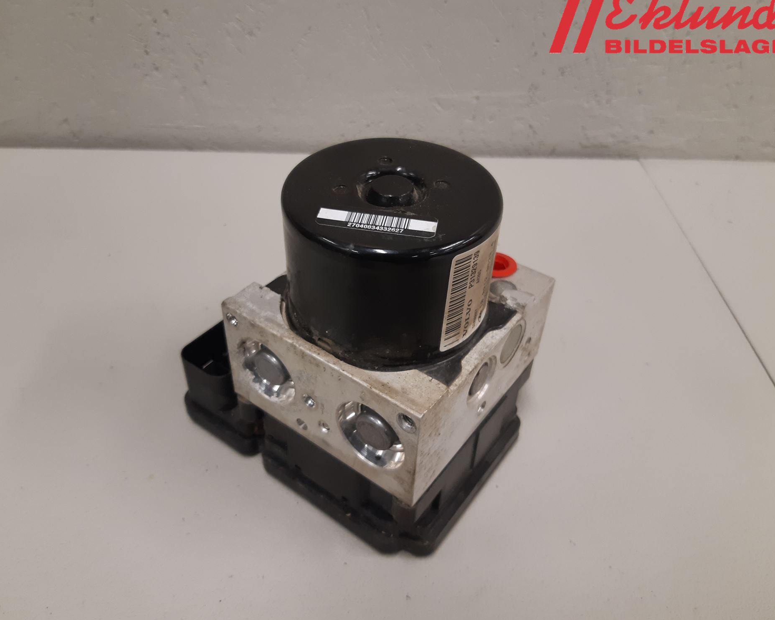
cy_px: 303
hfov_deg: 62.2
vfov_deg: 51.5
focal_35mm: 28
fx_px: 642
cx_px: 378
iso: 125
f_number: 1.7
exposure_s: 1/50
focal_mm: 3.93
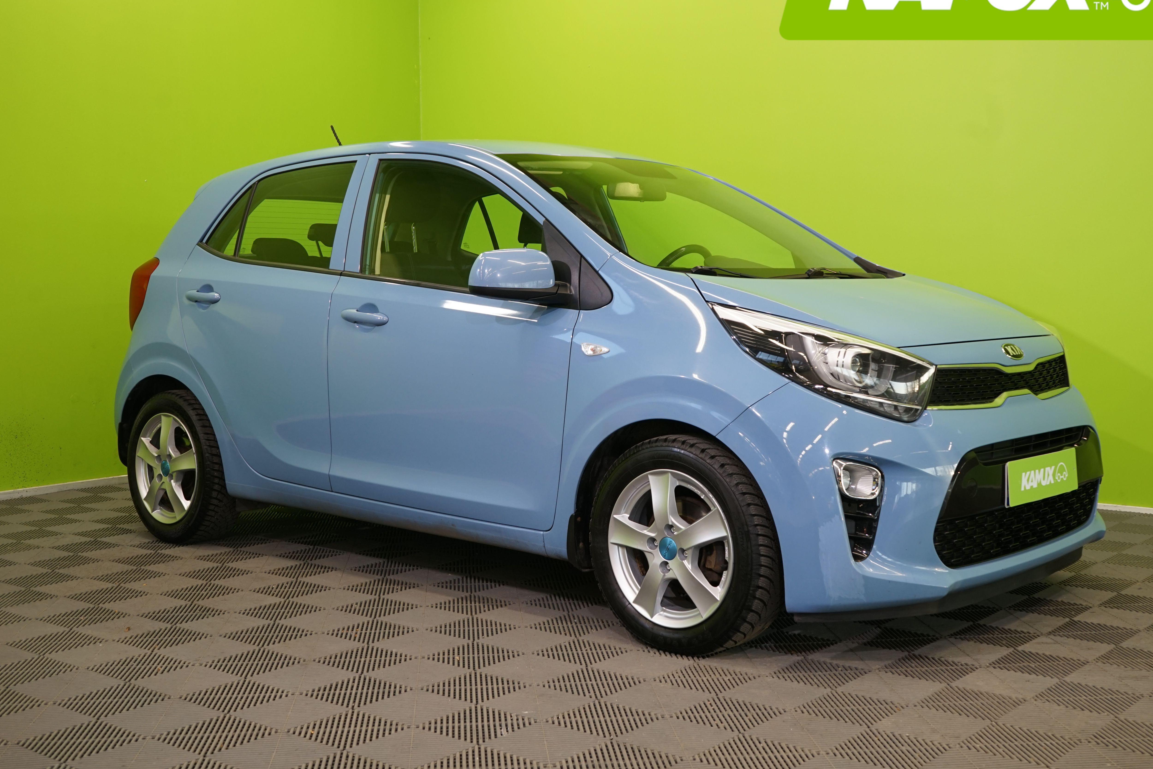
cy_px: 338
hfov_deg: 46.4
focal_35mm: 42
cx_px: 607
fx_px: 1345
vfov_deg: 31.9
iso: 500
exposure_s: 1/30
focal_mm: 35
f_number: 6.3
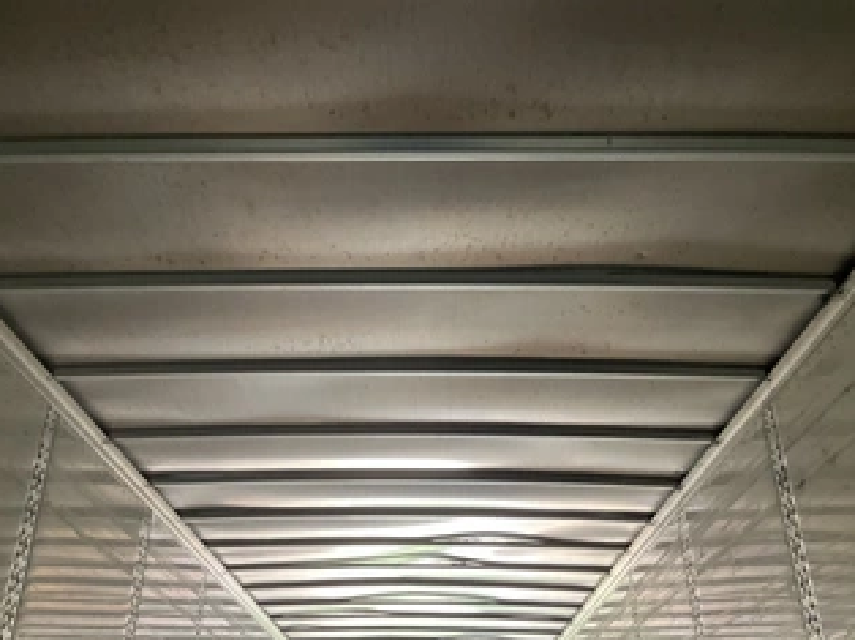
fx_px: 913
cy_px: 310
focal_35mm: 37
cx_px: 408
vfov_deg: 38.6
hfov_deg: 50.2
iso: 250
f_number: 1.8
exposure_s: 1/60
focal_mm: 3
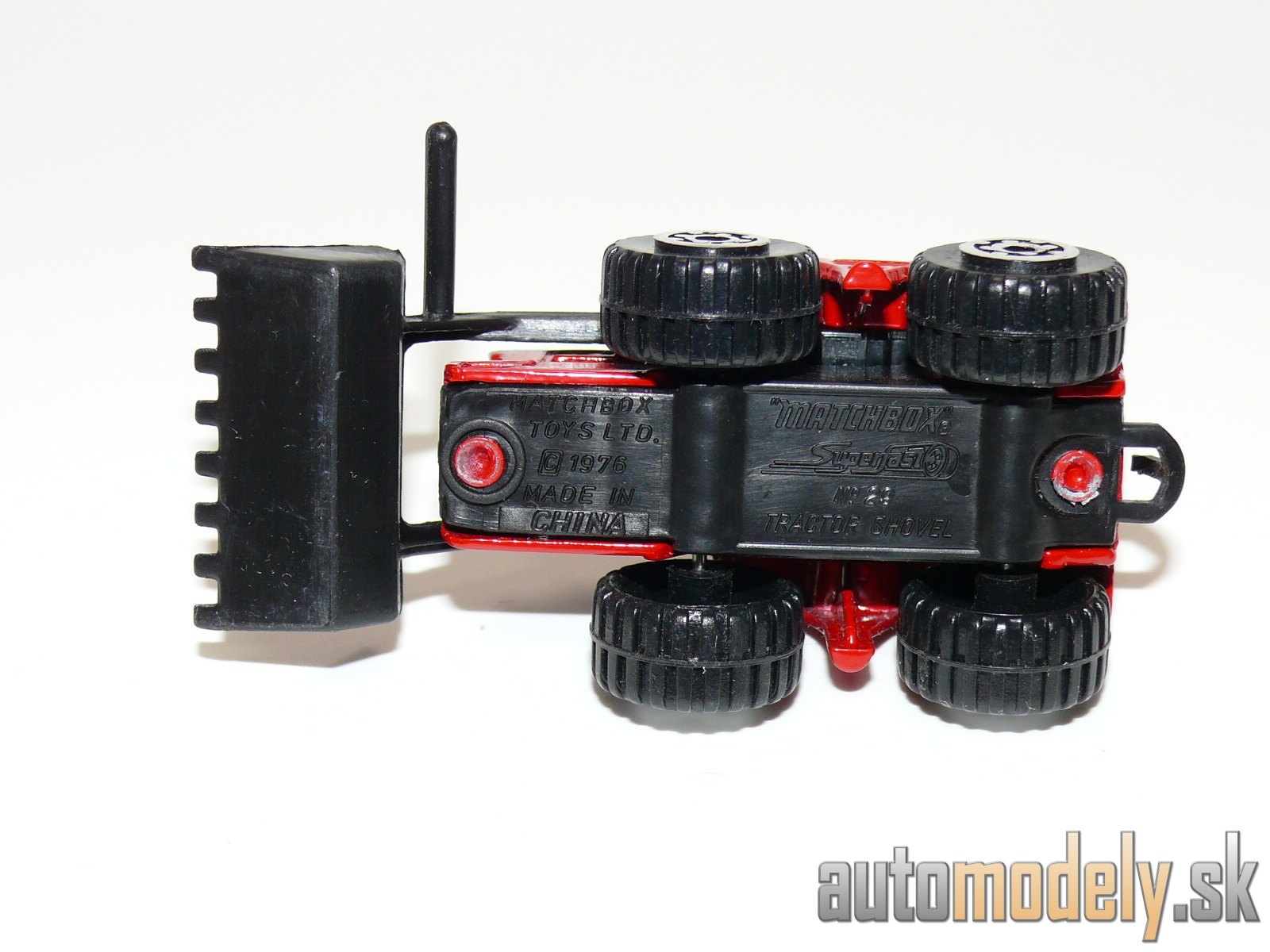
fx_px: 2495
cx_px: 635
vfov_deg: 21.6
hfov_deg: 28.6
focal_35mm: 68
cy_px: 476
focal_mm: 10.8
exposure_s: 1/30
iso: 100
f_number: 4
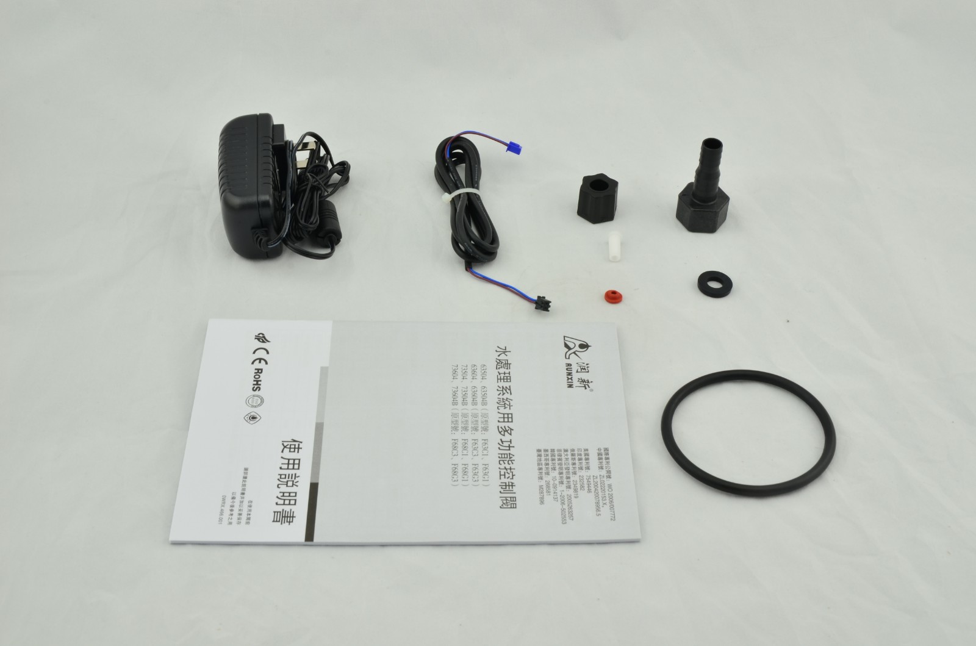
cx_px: 488
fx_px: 1542
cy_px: 323
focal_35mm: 57
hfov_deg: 35.1
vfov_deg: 23.7
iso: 125
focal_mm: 38
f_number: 22
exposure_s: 1/10
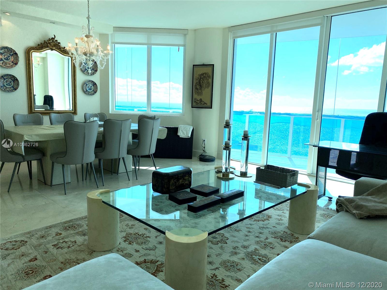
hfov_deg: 67.3
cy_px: 145
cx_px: 194
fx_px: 291
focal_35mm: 26
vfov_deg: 53.1
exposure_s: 1/1170
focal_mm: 4.25
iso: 32
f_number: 1.8
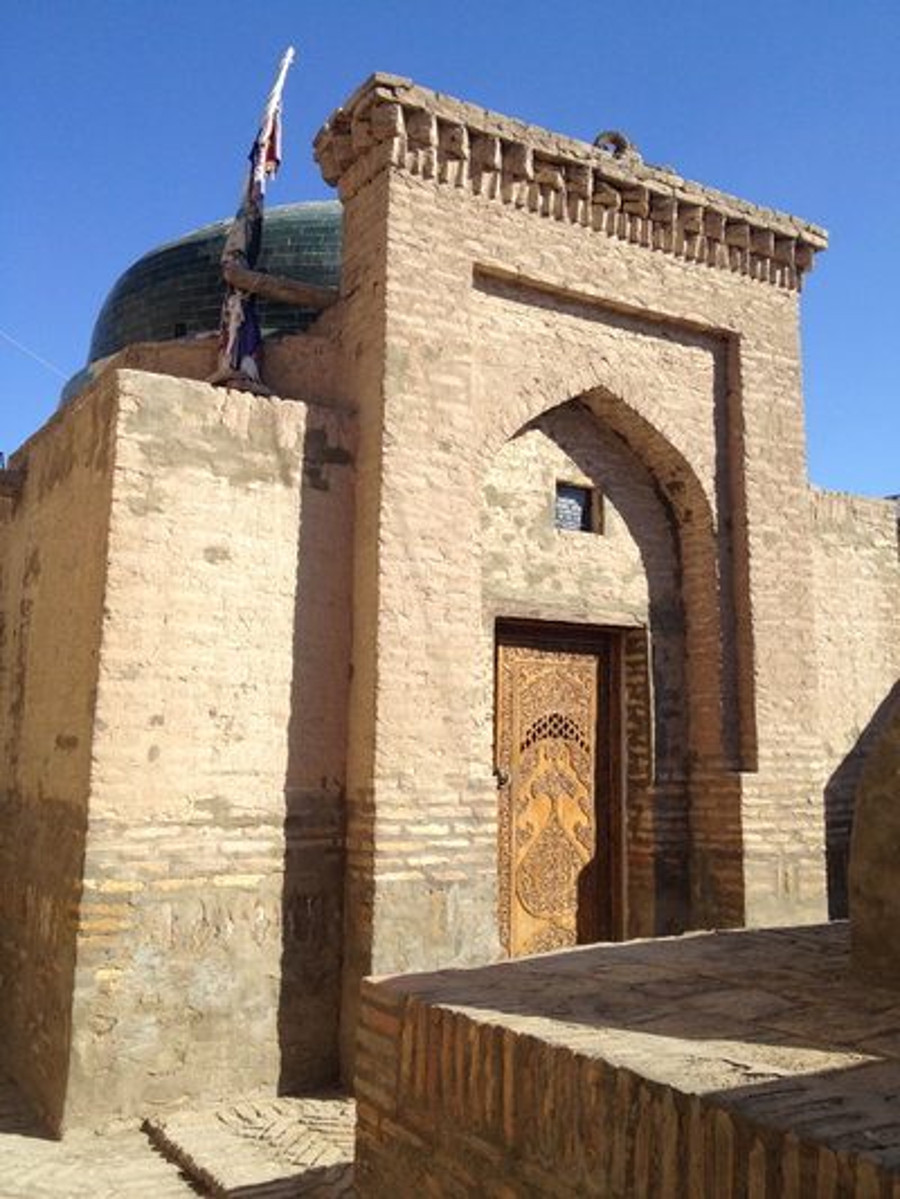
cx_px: 450
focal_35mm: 35
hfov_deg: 40.7
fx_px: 1213
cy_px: 600
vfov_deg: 52.6
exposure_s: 1/1493
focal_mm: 4.28
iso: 50
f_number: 2.4
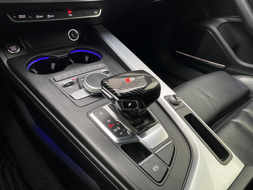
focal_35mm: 26
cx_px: 126
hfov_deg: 67.3
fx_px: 190
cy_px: 95
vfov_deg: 53.1
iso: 100
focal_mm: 4.25
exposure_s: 1/81
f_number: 1.8
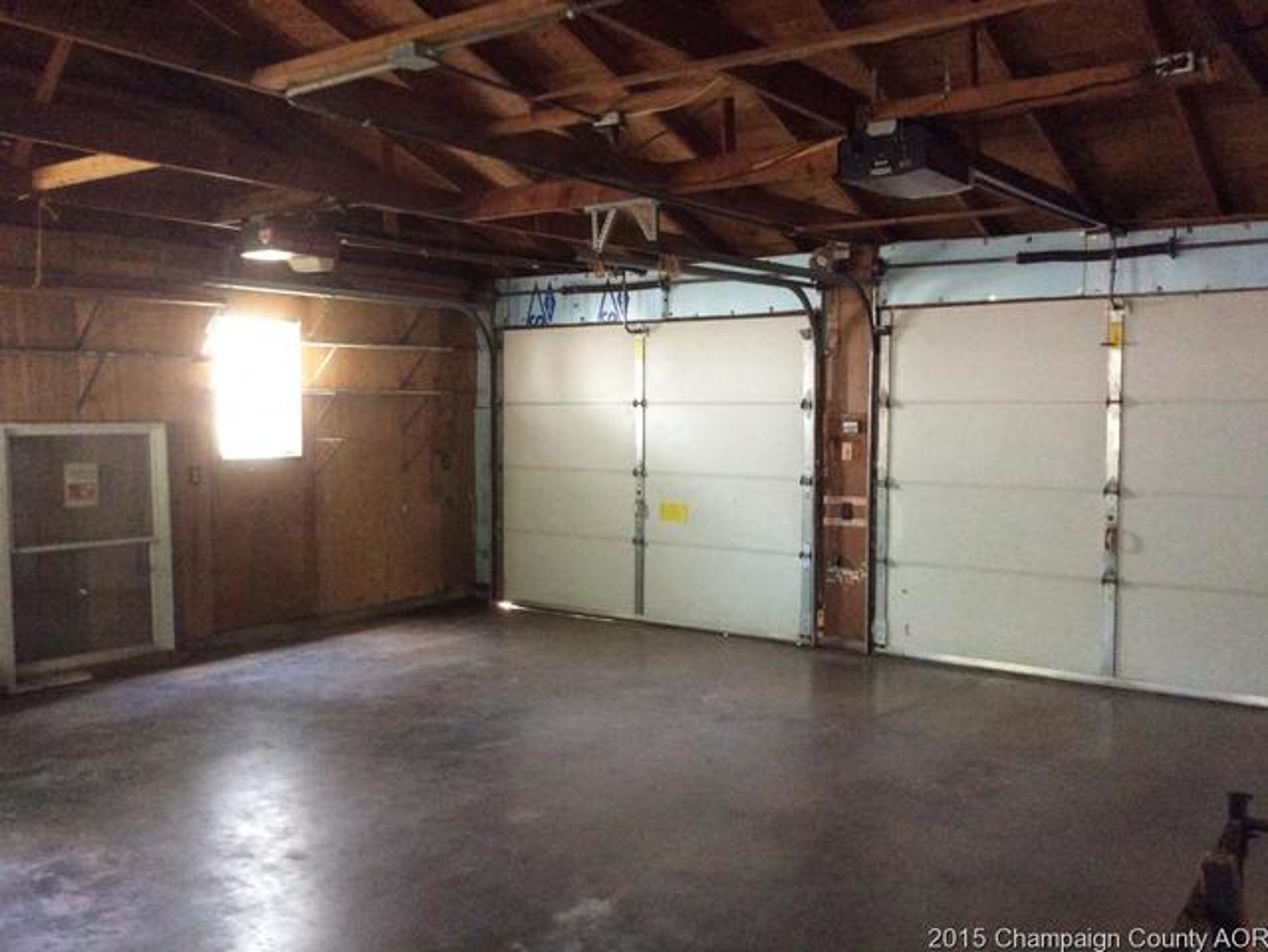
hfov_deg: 55.3
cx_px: 634
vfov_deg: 43.0
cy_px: 476
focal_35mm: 33
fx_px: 1209
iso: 320
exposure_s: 1/15
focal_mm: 3.3
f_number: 2.4
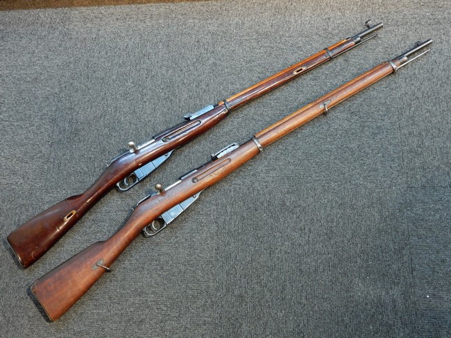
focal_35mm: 36
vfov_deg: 39.7
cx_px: 226
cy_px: 169
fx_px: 469
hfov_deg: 51.3
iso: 450
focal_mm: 6.4
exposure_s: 1/8
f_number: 4
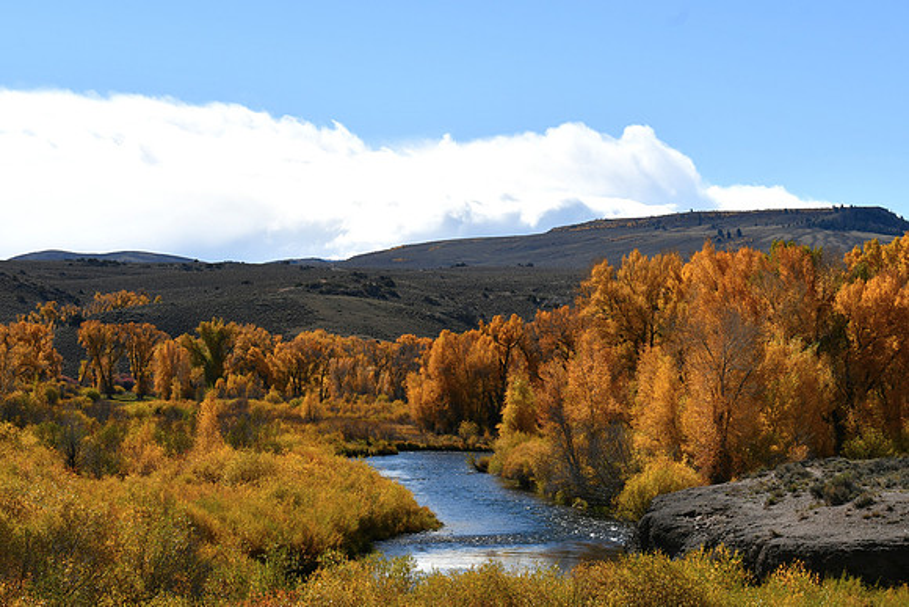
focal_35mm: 105
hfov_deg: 19.5
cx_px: 454
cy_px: 304
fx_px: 2652
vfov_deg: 13.0
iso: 100
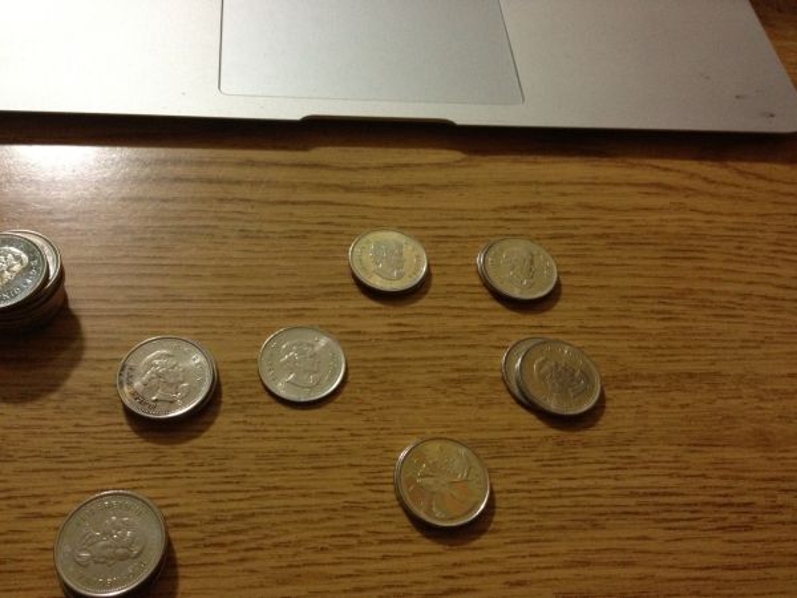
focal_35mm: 35
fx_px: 806
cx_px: 398
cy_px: 299
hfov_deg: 52.6
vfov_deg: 40.7
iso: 320
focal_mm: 4.28
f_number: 2.4
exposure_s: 1/20
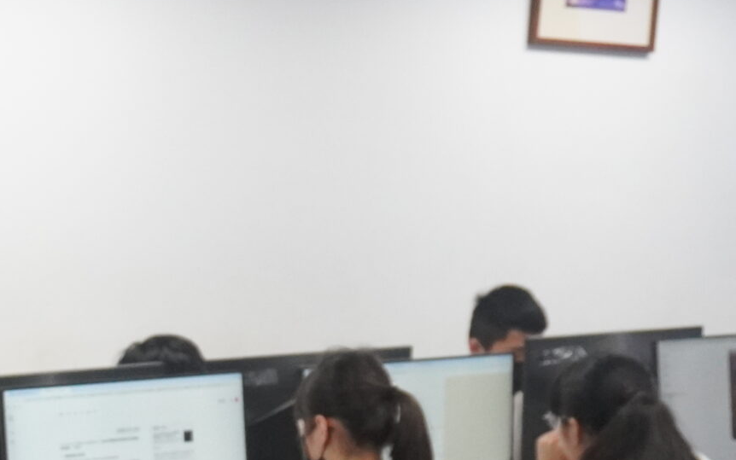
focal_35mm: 114
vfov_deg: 11.1
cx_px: -179
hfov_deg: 17.4
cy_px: 675
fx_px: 2277
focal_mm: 25
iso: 2500
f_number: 5.6
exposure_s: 1/200
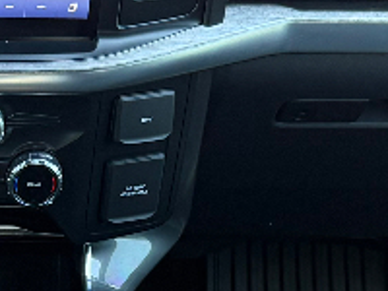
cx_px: -122
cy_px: 357
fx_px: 1379
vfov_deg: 11.8
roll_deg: +0.7
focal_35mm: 123
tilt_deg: -44.6
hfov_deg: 15.2
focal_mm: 6.76
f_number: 1.78
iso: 200
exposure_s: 1/81
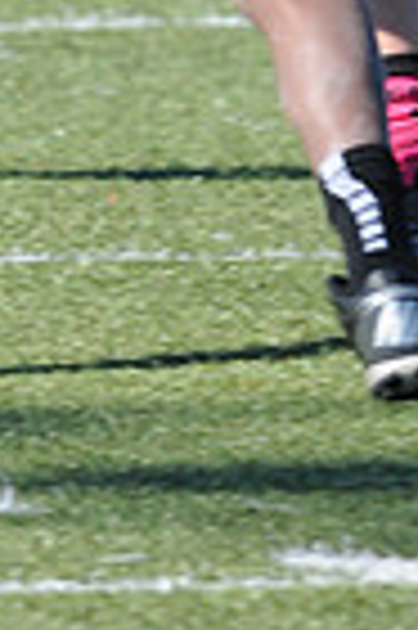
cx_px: -335
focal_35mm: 1859
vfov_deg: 1.1
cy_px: -536
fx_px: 32455
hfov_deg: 0.7
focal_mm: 300
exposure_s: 1/500
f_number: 6.3
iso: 200
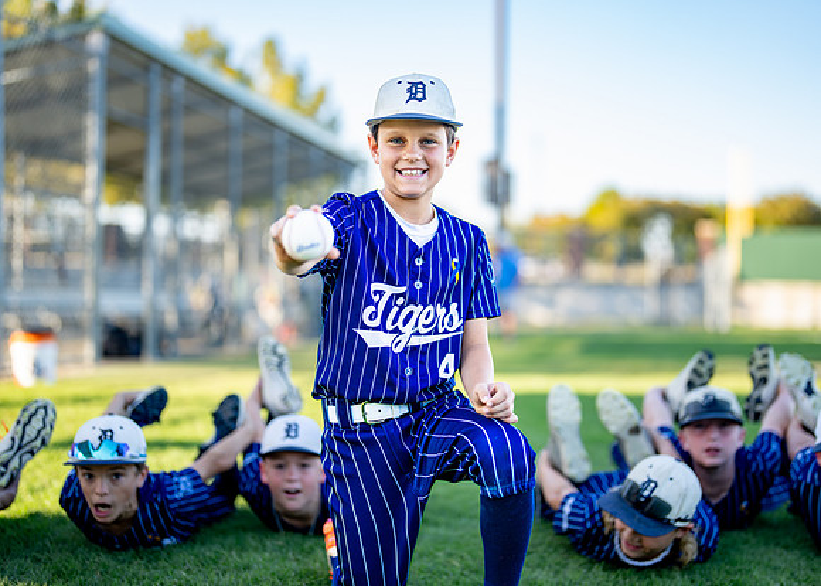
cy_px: 283
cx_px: 424
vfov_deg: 24.8
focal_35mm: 57
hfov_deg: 34.2
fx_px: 1334
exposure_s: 1/1250
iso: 100
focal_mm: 50
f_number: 1.2
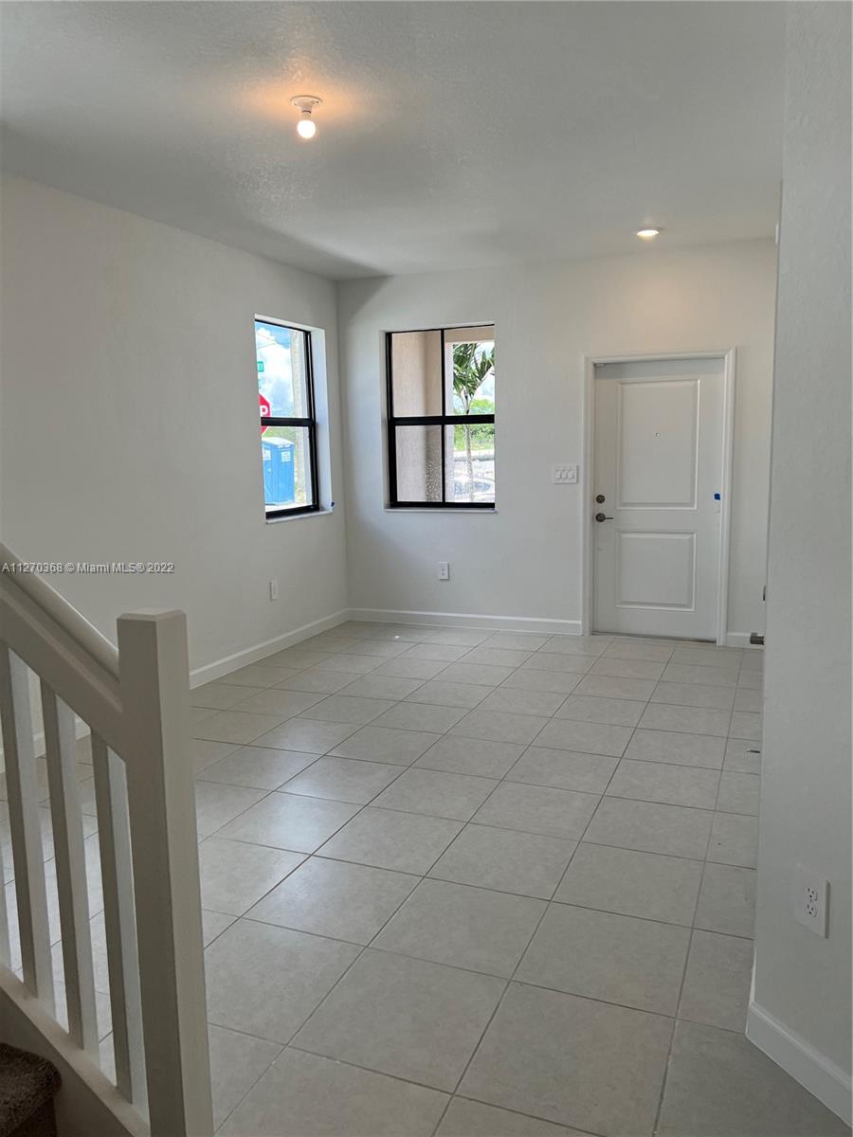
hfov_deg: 53.1
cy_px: 568
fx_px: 854
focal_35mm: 26
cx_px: 426
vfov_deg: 67.3
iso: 50
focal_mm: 5.7
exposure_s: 1/285
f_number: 1.5
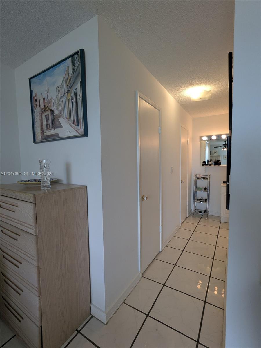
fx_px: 161
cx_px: 130
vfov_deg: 94.5
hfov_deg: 78.1
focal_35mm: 16
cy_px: 174
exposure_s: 1/60
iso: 74
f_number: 2.2
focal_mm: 2.35
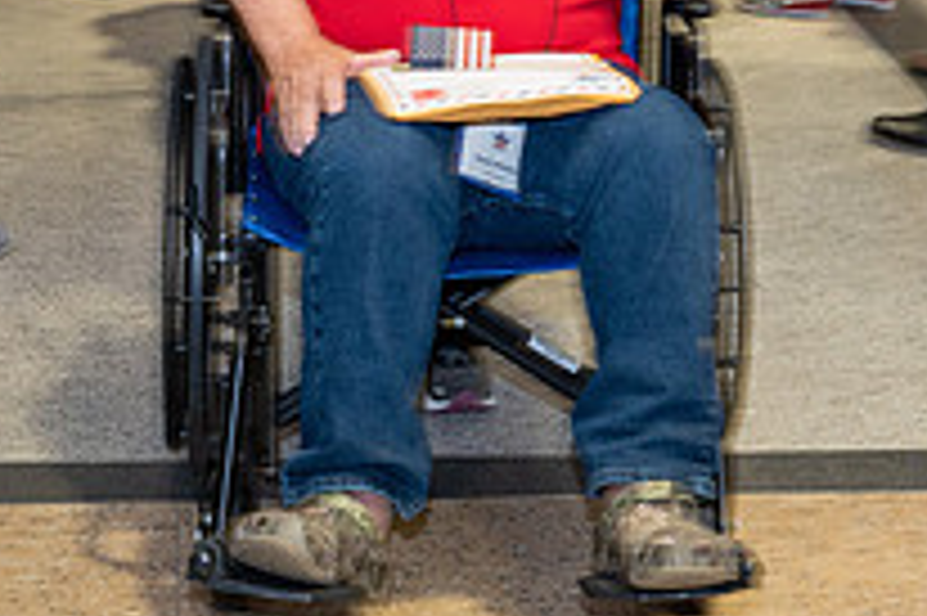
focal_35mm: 107
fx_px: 2753
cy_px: 117
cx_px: 333
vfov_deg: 12.7
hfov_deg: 19.1
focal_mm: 38
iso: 1600
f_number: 5
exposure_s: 1/40
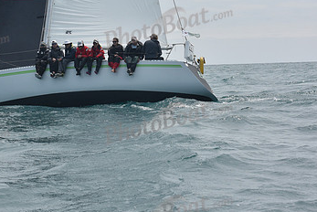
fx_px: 1031
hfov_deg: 17.3
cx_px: 58
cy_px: 86
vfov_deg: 11.7
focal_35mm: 117
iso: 250
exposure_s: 1/800
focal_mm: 70
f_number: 11
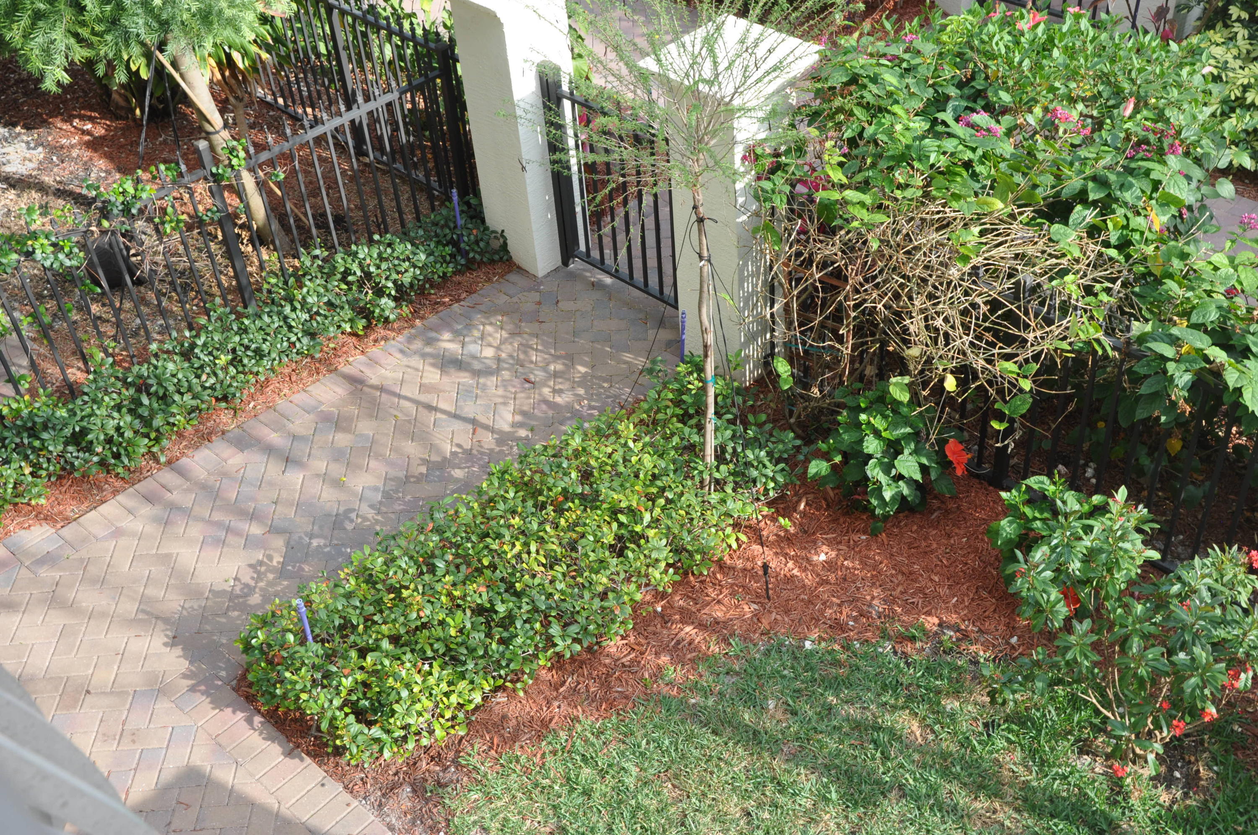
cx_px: 629
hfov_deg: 46.5
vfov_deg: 31.8
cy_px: 418
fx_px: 1466
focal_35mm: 42
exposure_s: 1/100
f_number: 10
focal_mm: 28
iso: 320
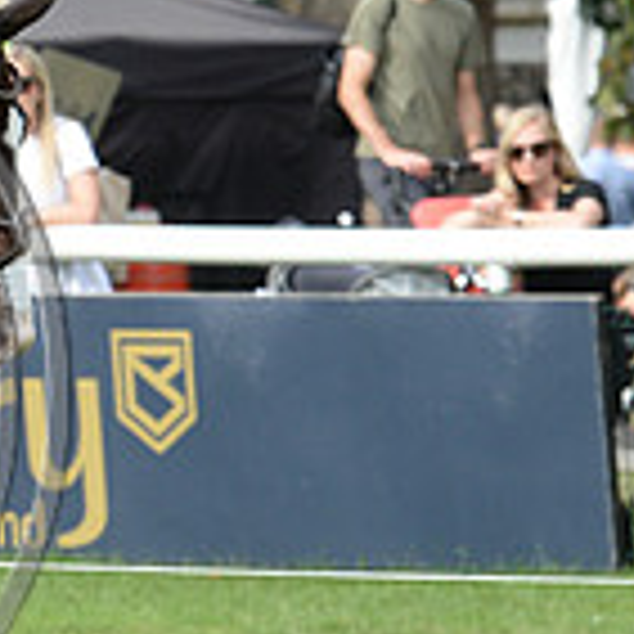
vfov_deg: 2.1
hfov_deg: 2.1
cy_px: 333
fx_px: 17323
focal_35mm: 836
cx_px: -445
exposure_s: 1/1000
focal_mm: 240
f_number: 8
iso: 1250
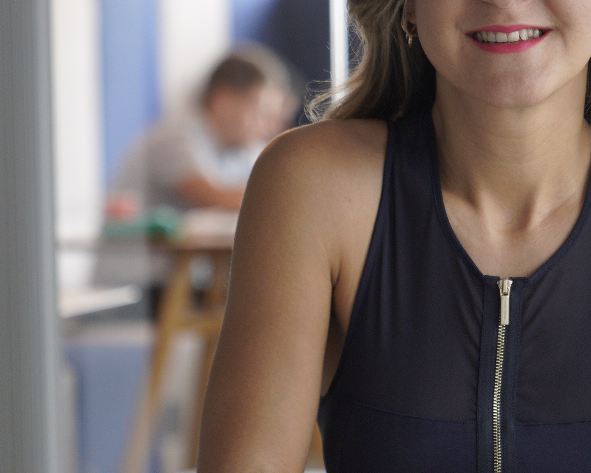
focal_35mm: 167
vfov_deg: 9.3
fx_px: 2921
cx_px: 519
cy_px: 257
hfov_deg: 11.5
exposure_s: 1/200
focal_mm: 66
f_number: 2.8
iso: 1600
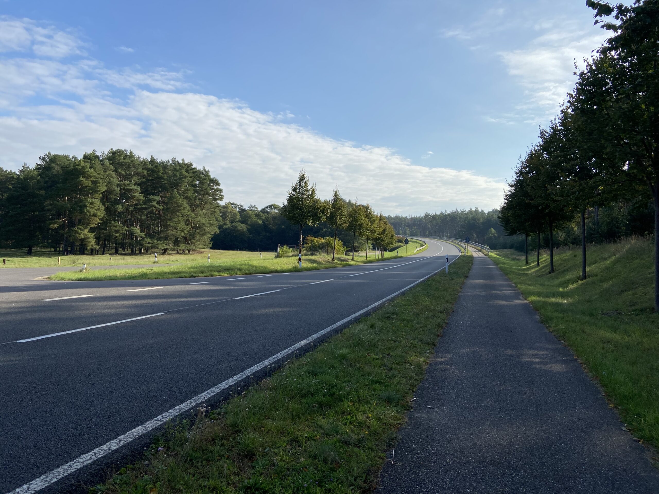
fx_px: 495
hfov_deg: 67.3
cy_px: 247
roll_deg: -0.1
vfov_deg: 53.1
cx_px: 330
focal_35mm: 26
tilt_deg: -0.4
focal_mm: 4.25
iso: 32
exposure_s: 1/3731
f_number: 1.8
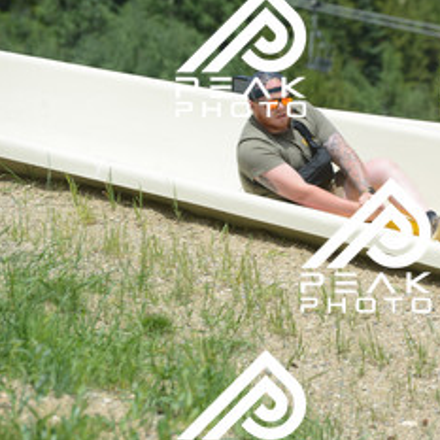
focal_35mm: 284
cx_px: 374
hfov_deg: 6.2
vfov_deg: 6.2
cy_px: 233
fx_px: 4084
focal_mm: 195
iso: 200
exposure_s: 1/640
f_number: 6.3
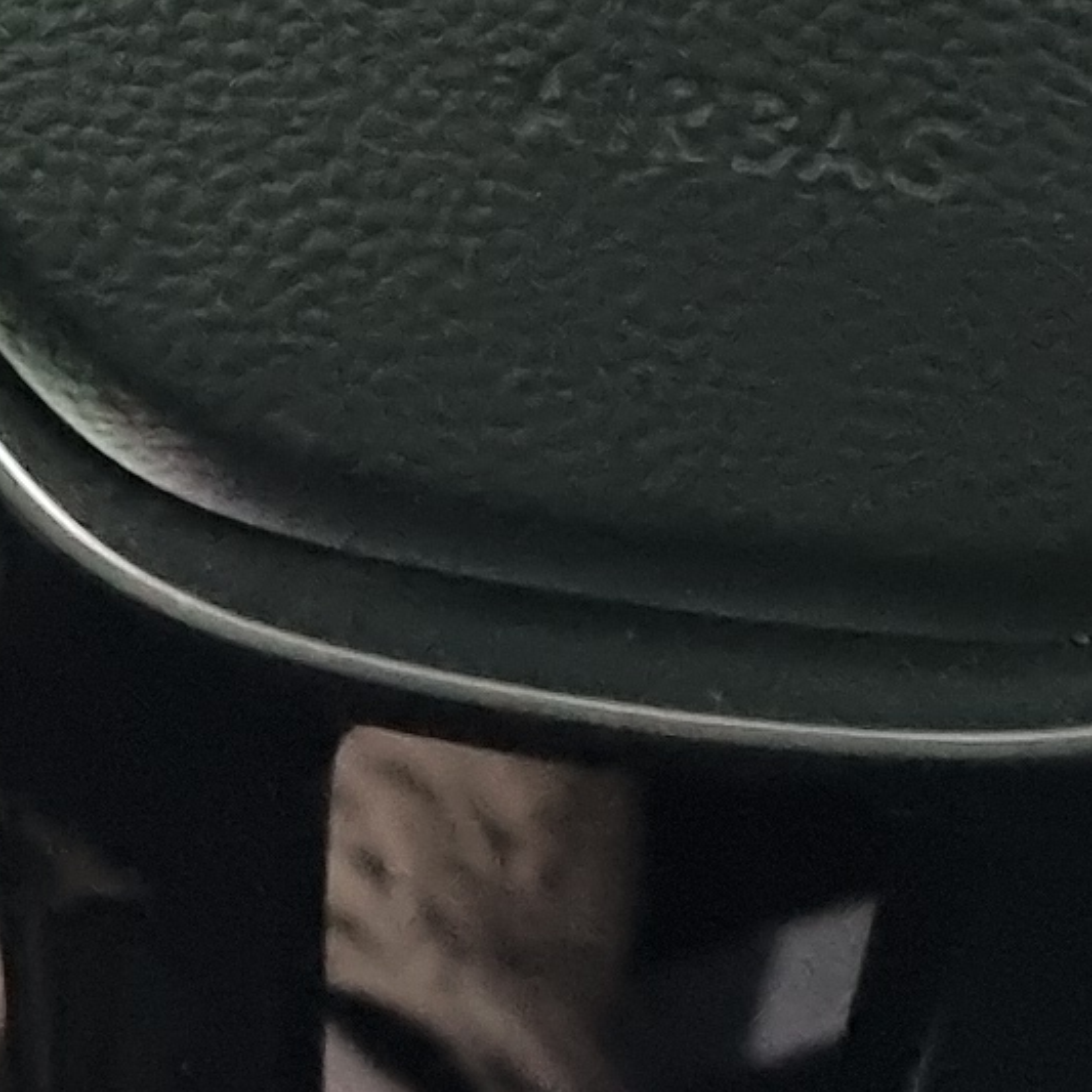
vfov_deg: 9.6
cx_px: 658
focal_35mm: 174
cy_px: -791
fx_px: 6210
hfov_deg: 10.0
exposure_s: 1/24
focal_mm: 5.4
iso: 1250
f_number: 1.8
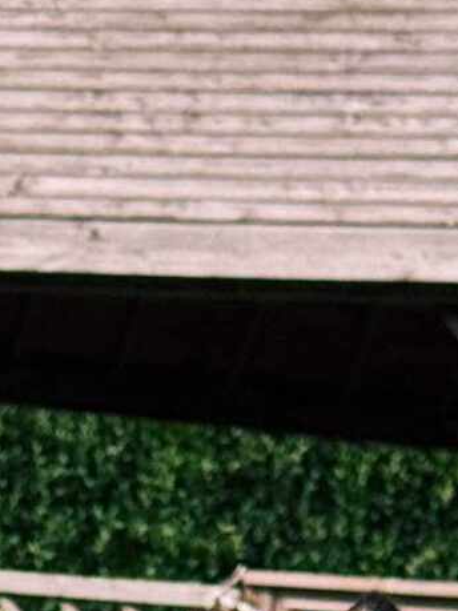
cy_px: 1418
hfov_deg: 5.5
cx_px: -87
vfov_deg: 7.0
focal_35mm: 268
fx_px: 4730
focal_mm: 6.76
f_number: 1.78
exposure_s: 1/4310
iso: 64
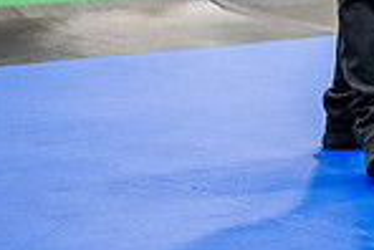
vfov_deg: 5.0
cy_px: -143
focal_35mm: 275
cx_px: 680
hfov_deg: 7.3
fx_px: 2860
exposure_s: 1/500
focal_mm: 70
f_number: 2.8
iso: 5000
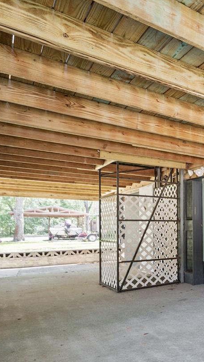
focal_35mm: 29
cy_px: 235
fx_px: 279
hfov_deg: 27.7
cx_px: 304
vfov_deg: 64.7
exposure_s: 1/13
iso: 400
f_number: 7.1
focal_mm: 14
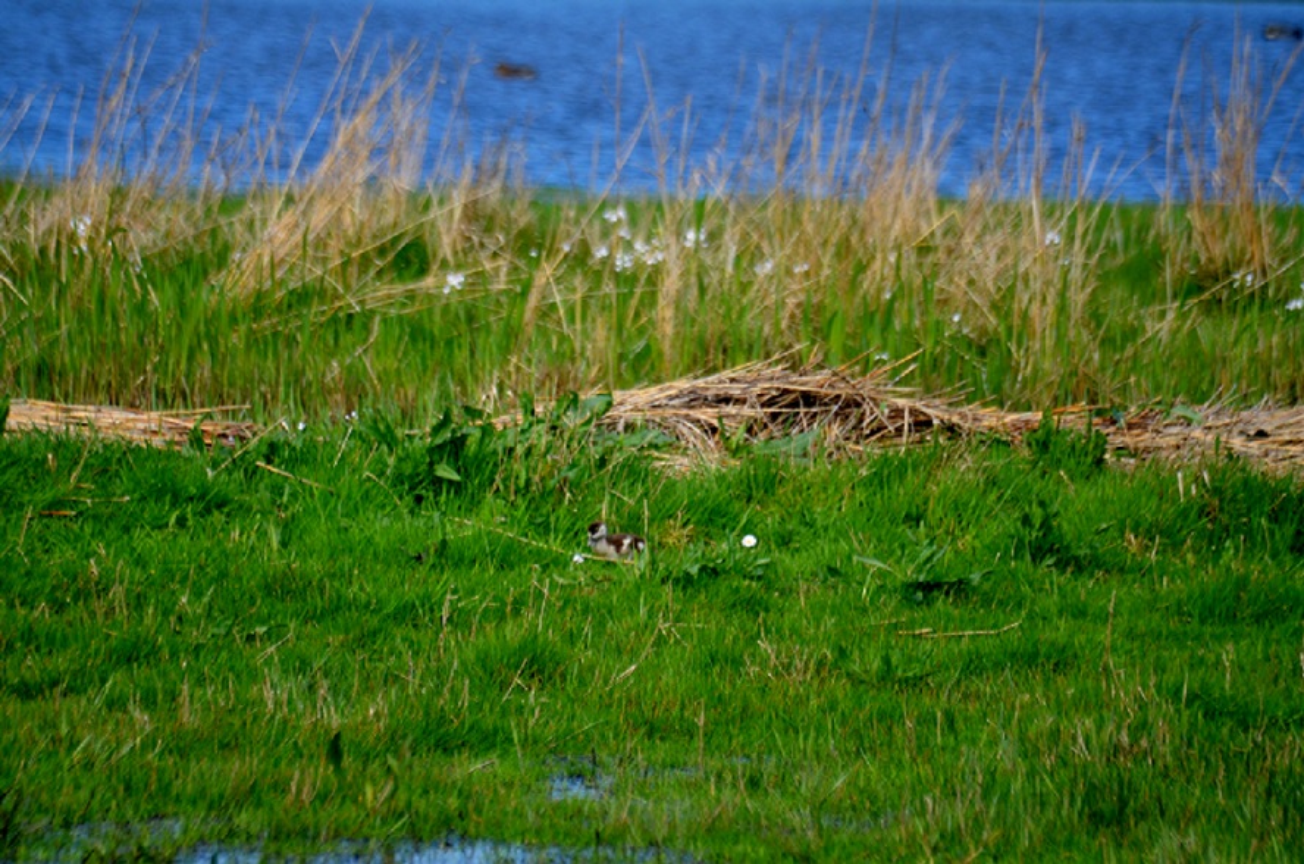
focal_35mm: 450
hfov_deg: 4.6
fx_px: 16265
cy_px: 432
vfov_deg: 3.0
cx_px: 652
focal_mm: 300
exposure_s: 1/1250
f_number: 5.6
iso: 400
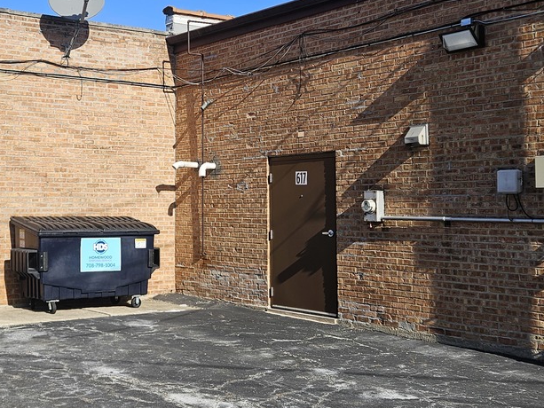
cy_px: 177
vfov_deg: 27.0
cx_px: 168
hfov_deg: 35.1
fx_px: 849
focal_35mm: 54
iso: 25
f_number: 1.8
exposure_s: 1/2378
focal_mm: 5.4
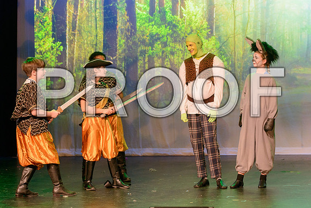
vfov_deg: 13.7
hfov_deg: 20.4
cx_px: 203
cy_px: 101
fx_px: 861
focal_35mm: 100
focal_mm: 70
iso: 1000
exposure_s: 1/125
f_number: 3.5
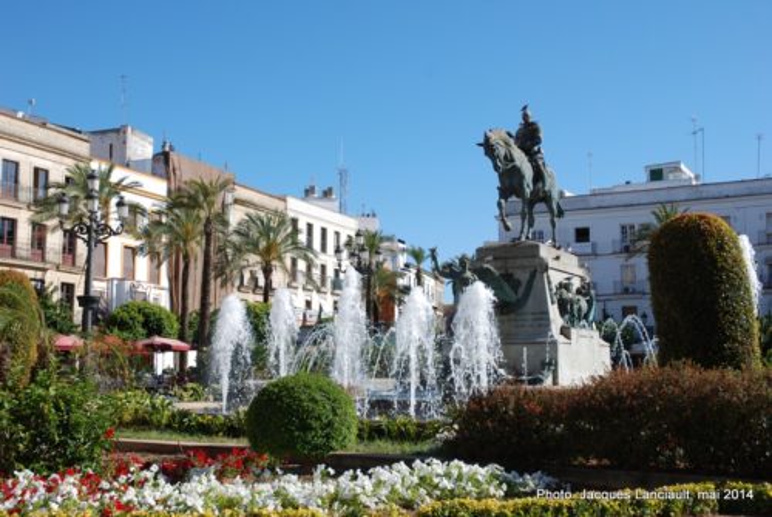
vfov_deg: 30.9
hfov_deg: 44.9
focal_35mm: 44
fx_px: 934
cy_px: 258
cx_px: 386
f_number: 8
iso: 100
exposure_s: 1/250
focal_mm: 29
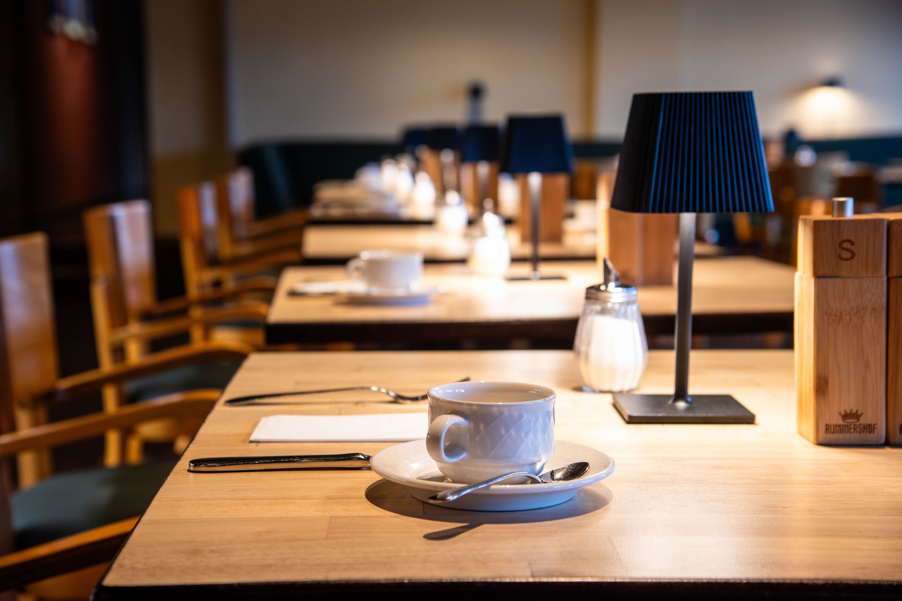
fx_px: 1654
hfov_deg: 30.5
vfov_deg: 20.6
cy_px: 300
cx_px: 451
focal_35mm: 66
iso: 160
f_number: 5.6
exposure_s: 1/2
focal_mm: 66
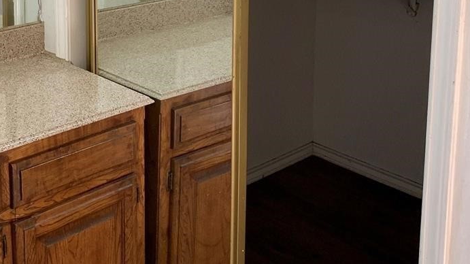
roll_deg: -0.1
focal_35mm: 63
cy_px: -39
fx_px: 785
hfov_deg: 32.7
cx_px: 117
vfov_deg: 18.3
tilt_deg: -6.7
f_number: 1.8
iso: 50
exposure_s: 1/45
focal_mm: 4.25
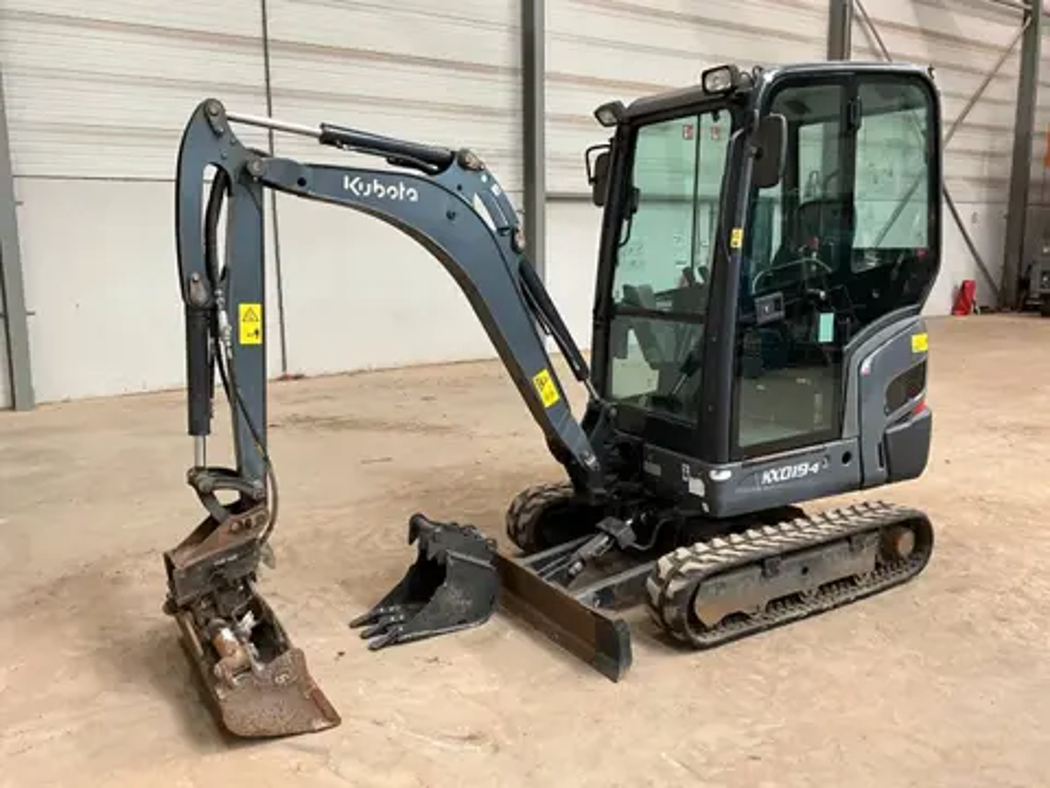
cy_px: 394
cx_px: 525
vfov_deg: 48.2
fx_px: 880
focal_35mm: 29
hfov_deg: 61.7
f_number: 1.8
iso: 125
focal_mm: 3
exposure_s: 1/60
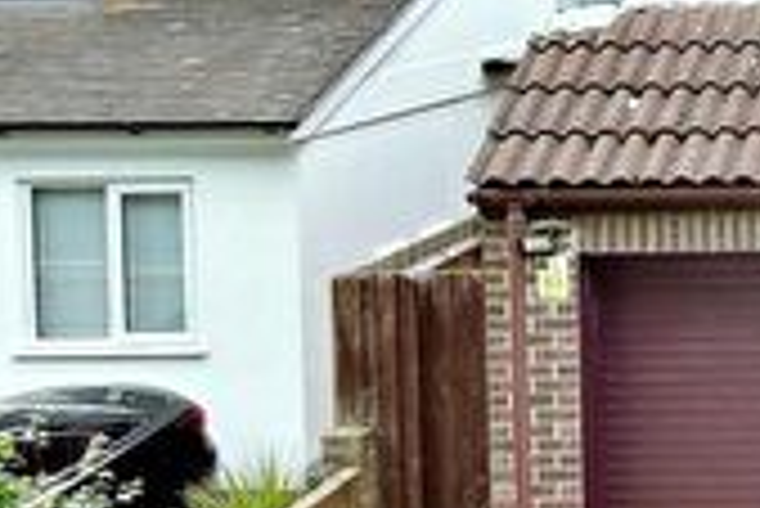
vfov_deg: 21.0
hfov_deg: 24.3
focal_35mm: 62
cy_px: -38
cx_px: 1174
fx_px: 1310
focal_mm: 10
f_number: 5.6
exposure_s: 1/125
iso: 500
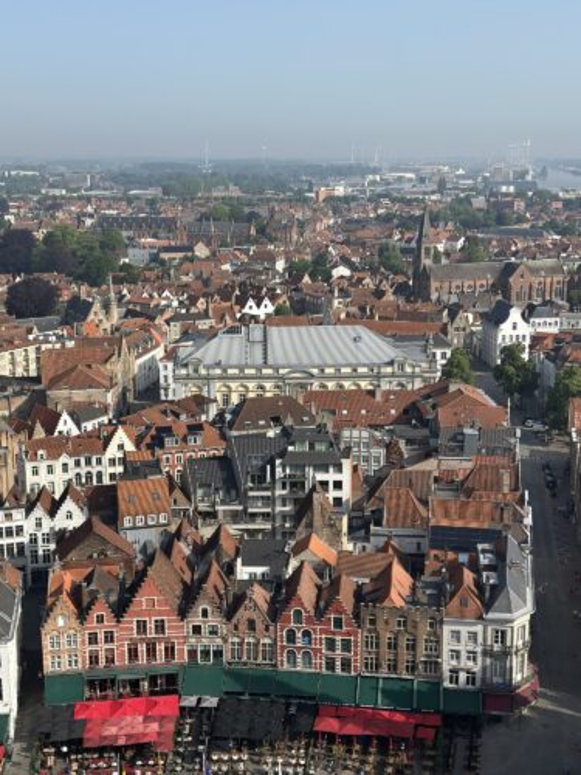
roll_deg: -0.6
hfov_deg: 30.3
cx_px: 290
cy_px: 388
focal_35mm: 48
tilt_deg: -11.6
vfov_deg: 39.7
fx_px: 1074
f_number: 1.78
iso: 80
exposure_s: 1/4785
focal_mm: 6.86
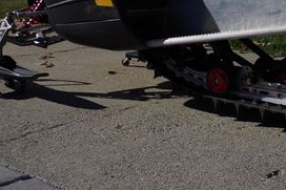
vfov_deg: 18.1
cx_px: 274
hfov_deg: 26.5
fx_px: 580
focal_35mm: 73
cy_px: -11
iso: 100
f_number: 5
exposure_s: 1/1250
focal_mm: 21.25
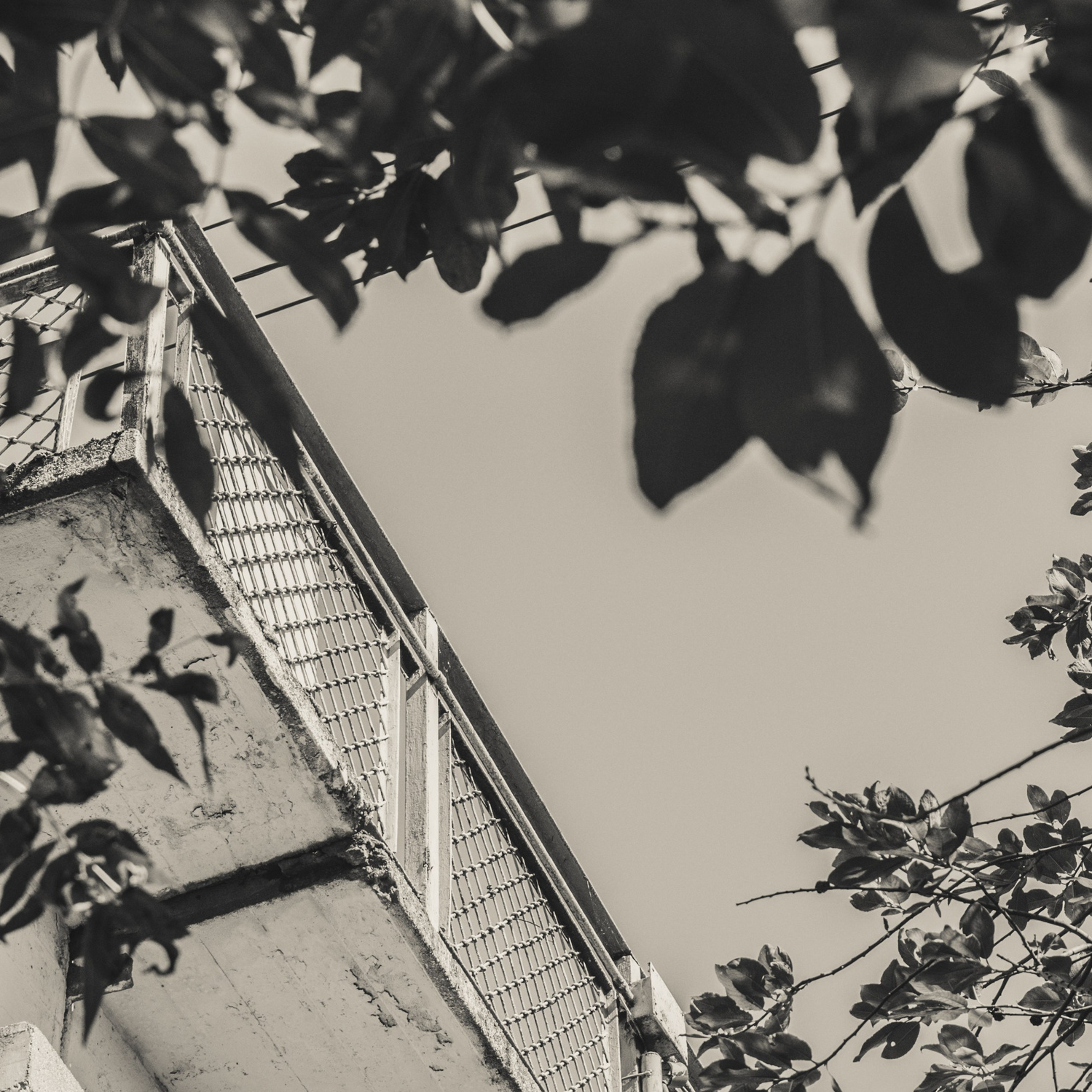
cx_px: 522
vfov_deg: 14.8
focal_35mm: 117
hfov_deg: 14.9
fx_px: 4176
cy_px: 813
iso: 100
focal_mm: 40
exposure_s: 1/1000
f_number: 4.5
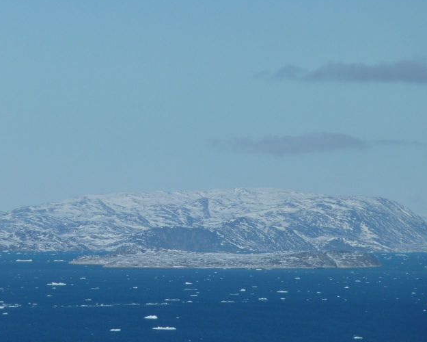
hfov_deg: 5.2
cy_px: 196
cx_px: 171
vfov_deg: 4.1
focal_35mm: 375
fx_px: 4739
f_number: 6.3
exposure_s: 1/1000
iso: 80
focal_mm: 49.2
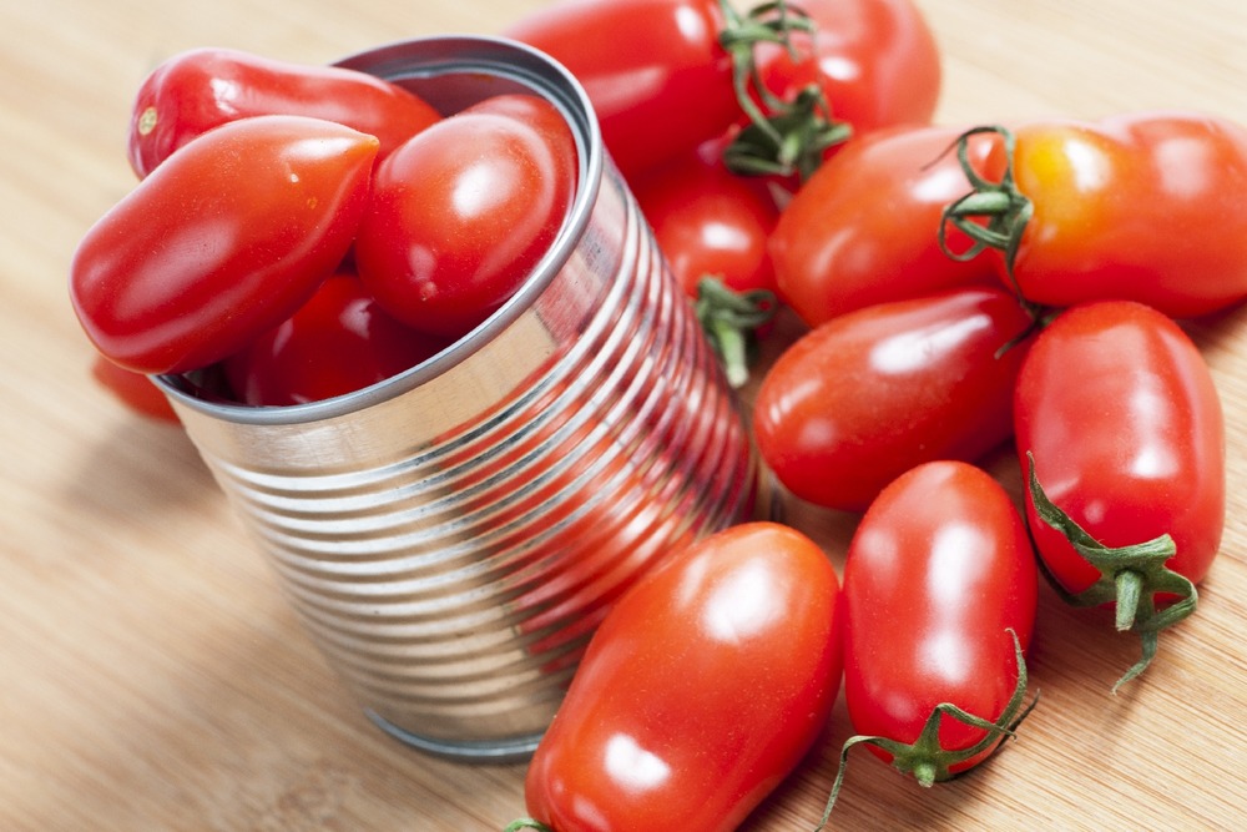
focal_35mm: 158
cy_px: 416
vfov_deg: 8.7
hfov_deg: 13.0
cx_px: 624
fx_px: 5456
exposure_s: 1/160
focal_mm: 105
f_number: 8
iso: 200
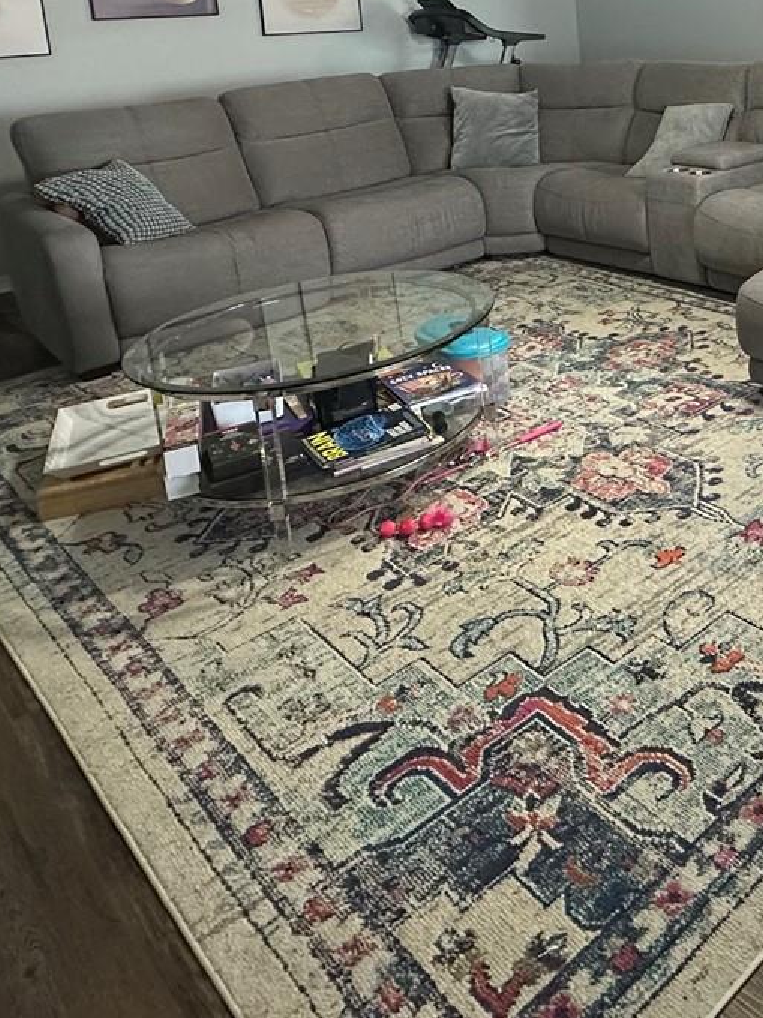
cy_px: 142
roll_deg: +1.9
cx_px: 778
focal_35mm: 33
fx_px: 970
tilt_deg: -9.8
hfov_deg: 37.8
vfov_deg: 50.4
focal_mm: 2.22
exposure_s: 1/60
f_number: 2.2
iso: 400
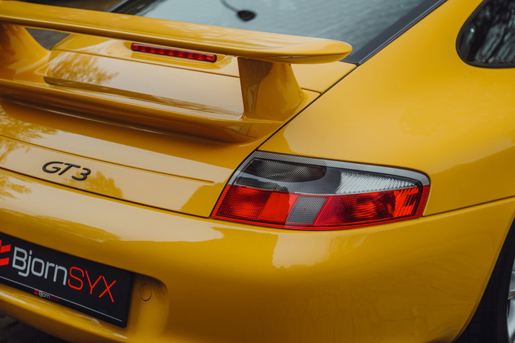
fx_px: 1001
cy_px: 172
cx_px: 258
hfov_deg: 28.9
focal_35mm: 70
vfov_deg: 19.4
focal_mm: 70
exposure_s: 1/320
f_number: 4
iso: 200
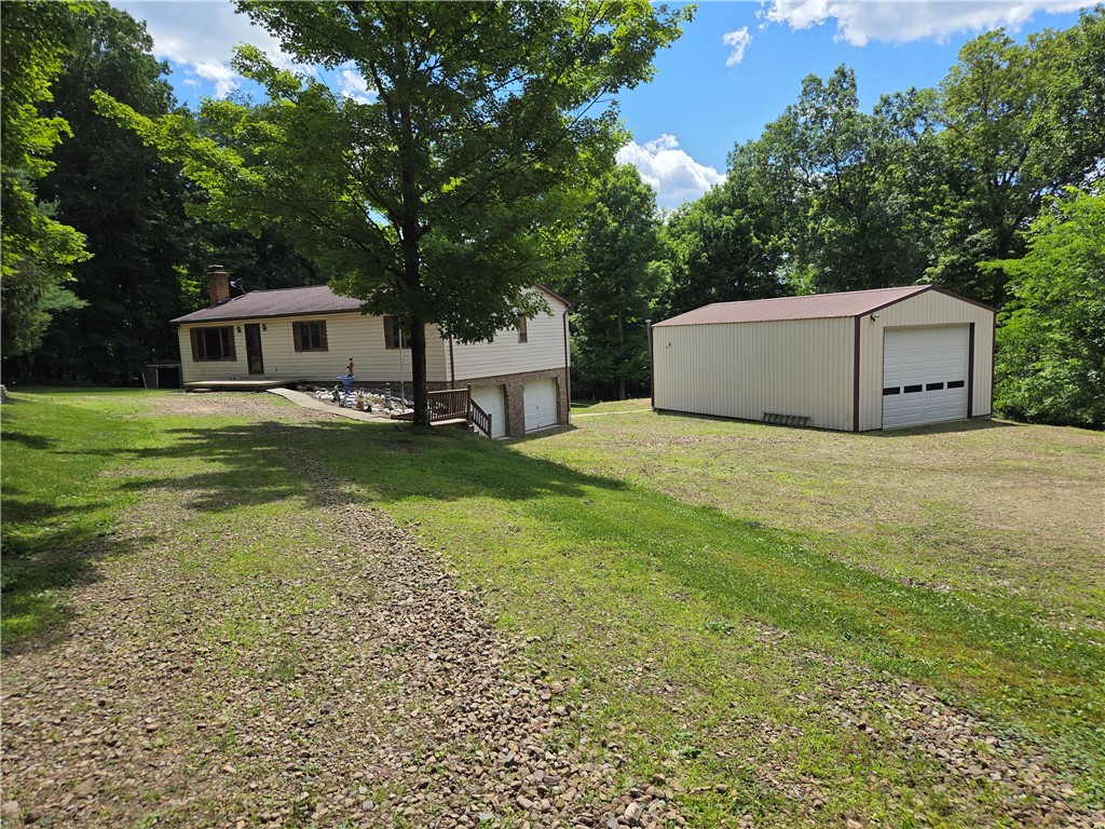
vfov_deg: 58.9
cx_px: 552
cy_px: 414
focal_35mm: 23
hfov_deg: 73.9
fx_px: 734
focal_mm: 5.4
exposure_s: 1/3657
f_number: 1.8
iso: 80
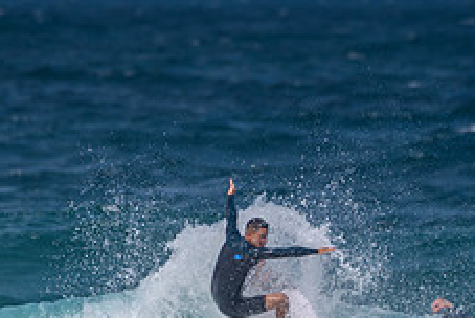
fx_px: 20663
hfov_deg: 1.3
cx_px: 400
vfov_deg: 0.9
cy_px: 292
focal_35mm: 1564
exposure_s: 1/2000
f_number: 5.6
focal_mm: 500
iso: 72
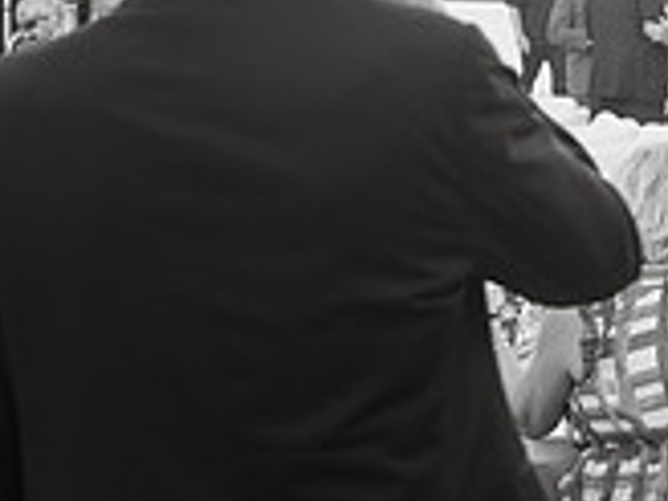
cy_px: 136
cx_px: 884
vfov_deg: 12.4
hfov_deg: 15.7
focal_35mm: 119
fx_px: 2296
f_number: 2.8
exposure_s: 1/400
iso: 200
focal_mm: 35
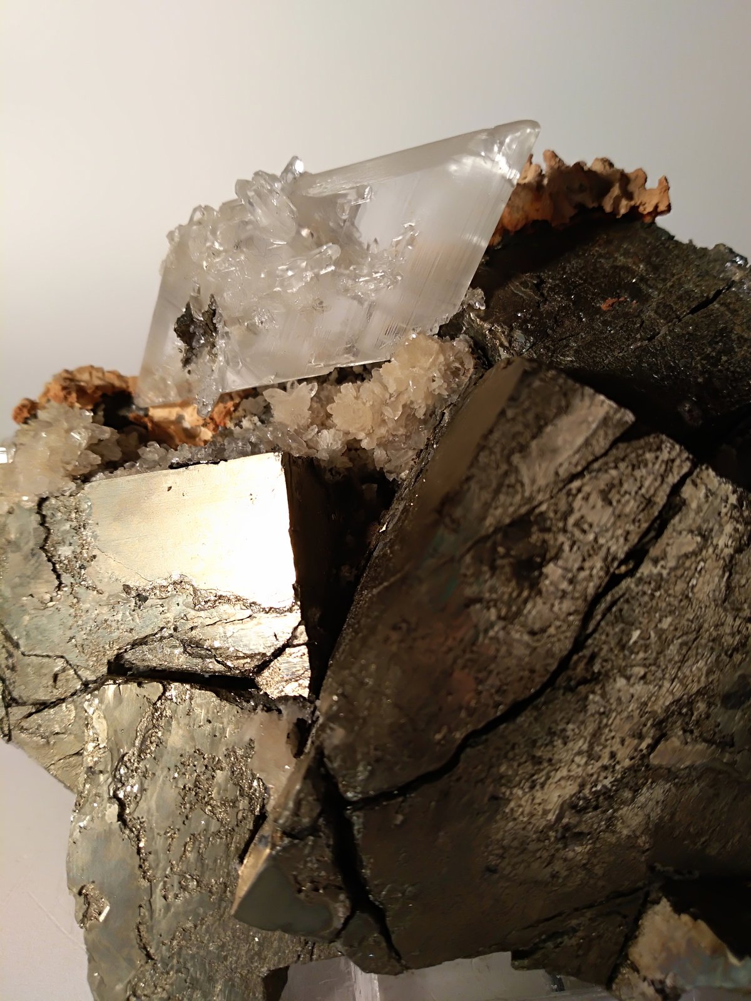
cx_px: 376
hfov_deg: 53.1
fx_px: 752
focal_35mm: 26
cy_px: 500
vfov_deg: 67.3
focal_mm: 3.54
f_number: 2
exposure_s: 1/100
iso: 107
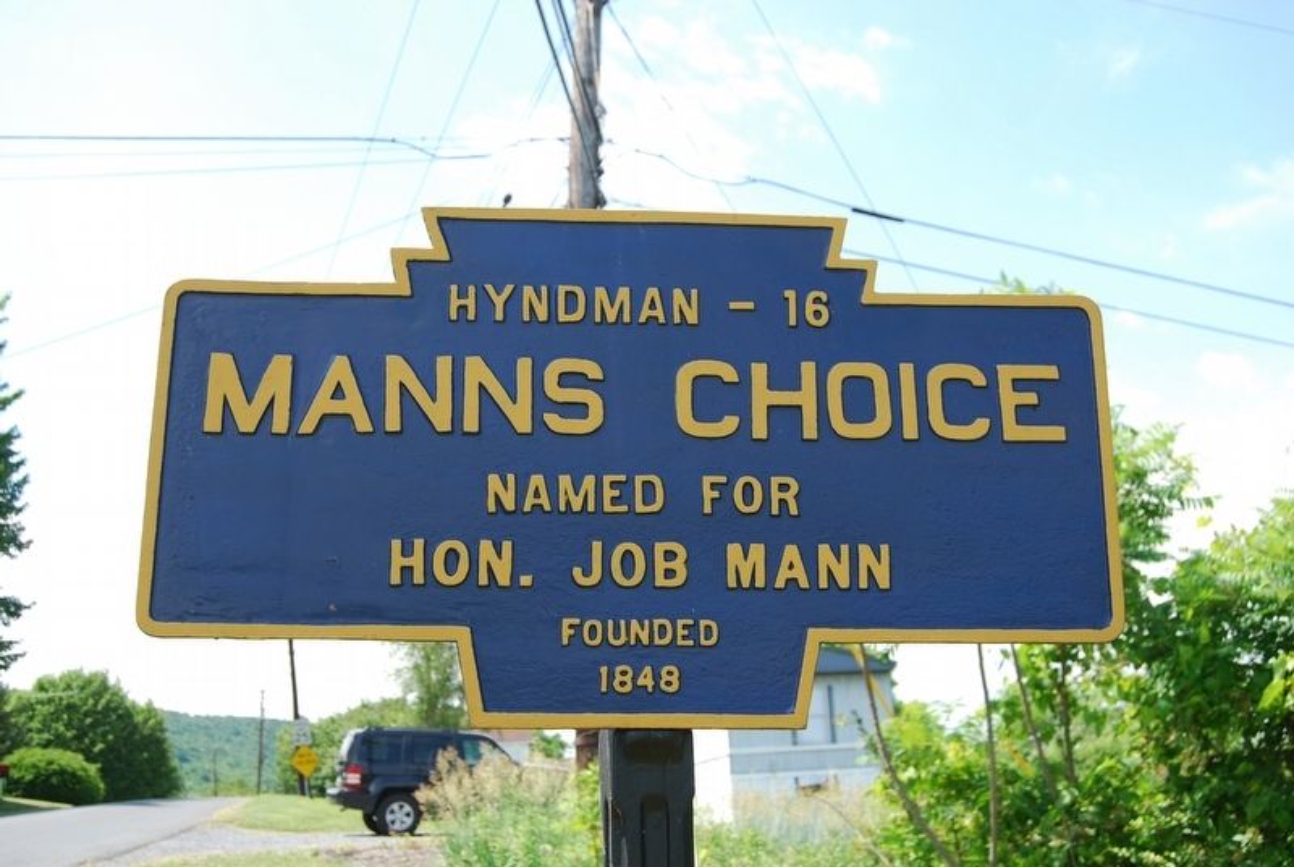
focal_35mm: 39
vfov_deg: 34.3
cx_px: 647
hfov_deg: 49.5
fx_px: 1404
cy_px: 434
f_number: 6.3
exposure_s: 1/125
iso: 100
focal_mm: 26
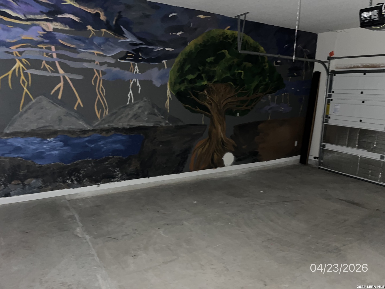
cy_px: 144
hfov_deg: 67.3
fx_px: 289
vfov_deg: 53.1
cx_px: 192
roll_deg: -1.7
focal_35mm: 26
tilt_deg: -9.5
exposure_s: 1/4
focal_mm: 5.1
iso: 400
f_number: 1.6
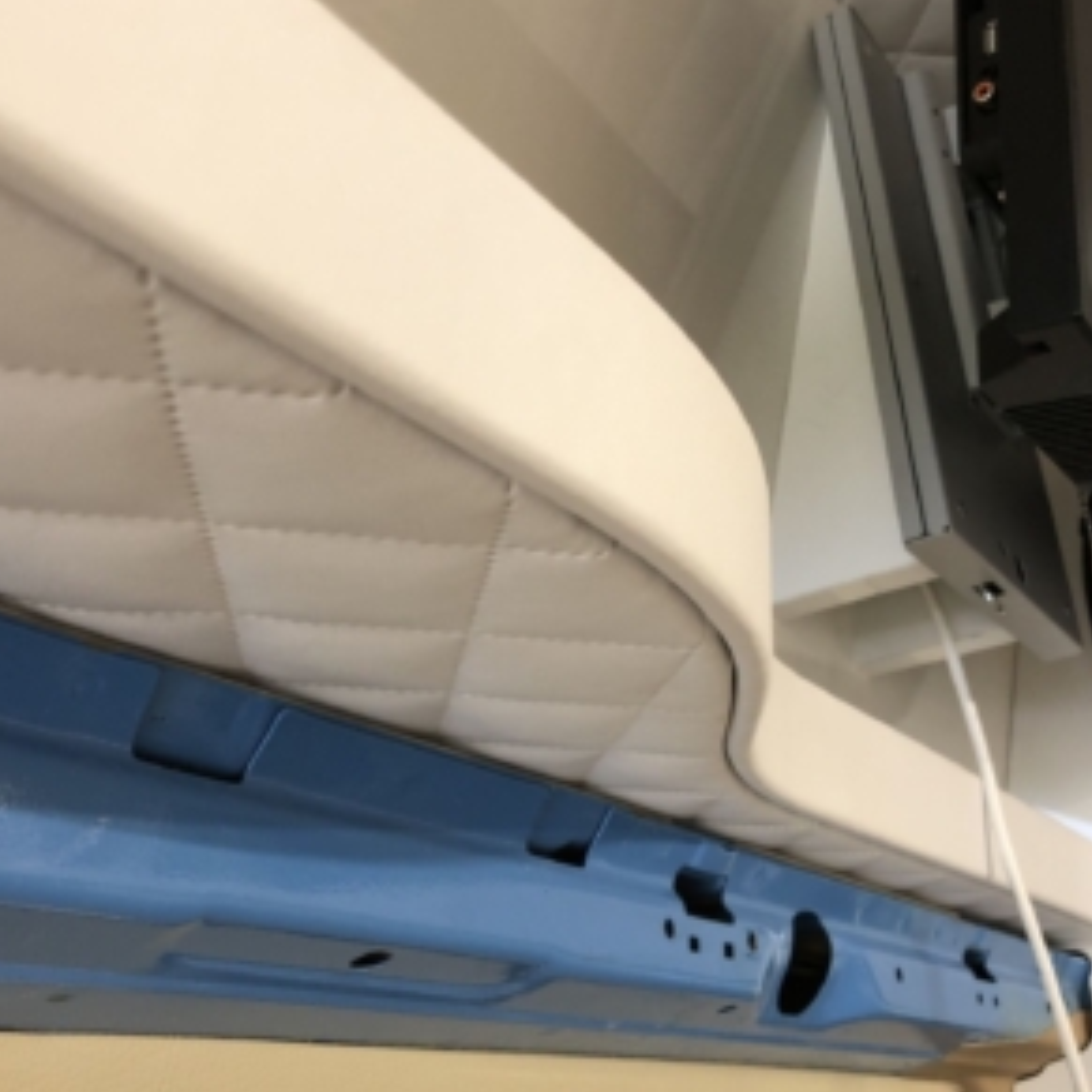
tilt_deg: +25.2
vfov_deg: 48.4
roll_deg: +3.8
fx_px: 1213
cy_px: 533
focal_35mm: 34
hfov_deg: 48.4
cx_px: 570
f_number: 1.8
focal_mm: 4
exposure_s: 1/17
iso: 64
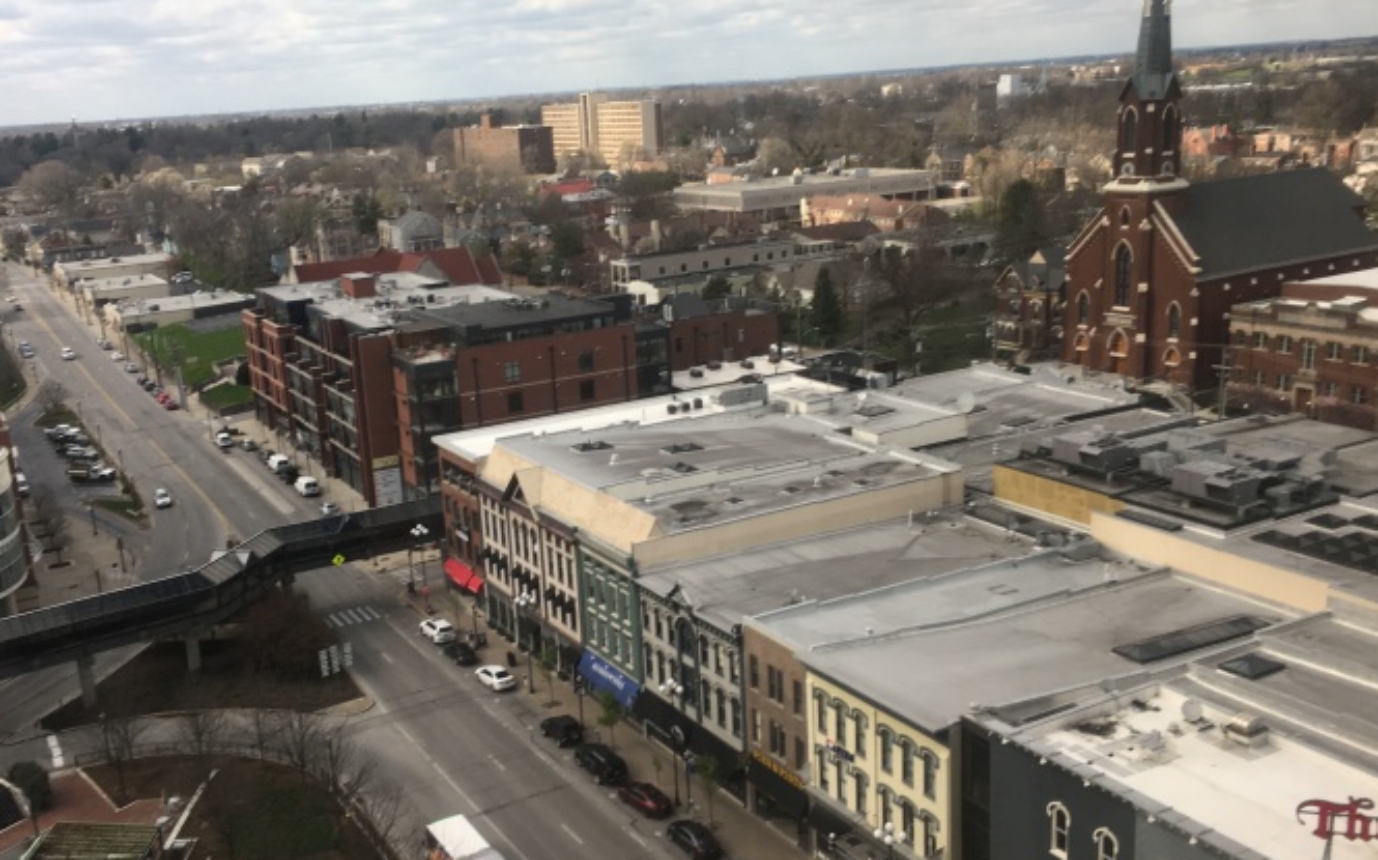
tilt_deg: -15.8
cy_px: 470
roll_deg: +4.7
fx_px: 1389
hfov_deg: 52.7
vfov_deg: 34.4
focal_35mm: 37
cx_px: 628
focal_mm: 4.15
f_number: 2.2
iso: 32
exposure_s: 1/120
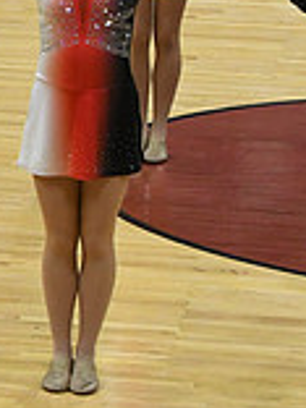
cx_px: -429
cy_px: -54
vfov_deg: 5.3
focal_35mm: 376
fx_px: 4432
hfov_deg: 3.9
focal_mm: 70
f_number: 4
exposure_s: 1/400
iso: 4000
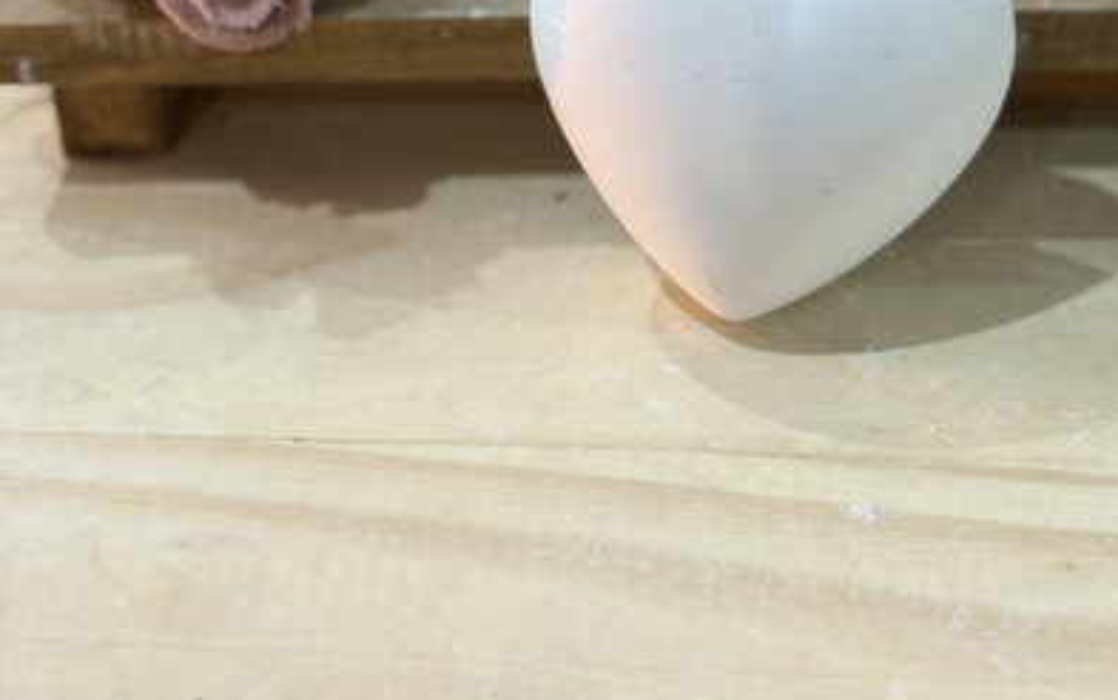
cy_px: -47
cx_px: 566
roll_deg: +0.2
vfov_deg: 18.3
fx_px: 2103
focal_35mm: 69
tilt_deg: -28.6
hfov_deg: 29.8
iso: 100
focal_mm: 6.76
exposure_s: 1/50
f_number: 1.78
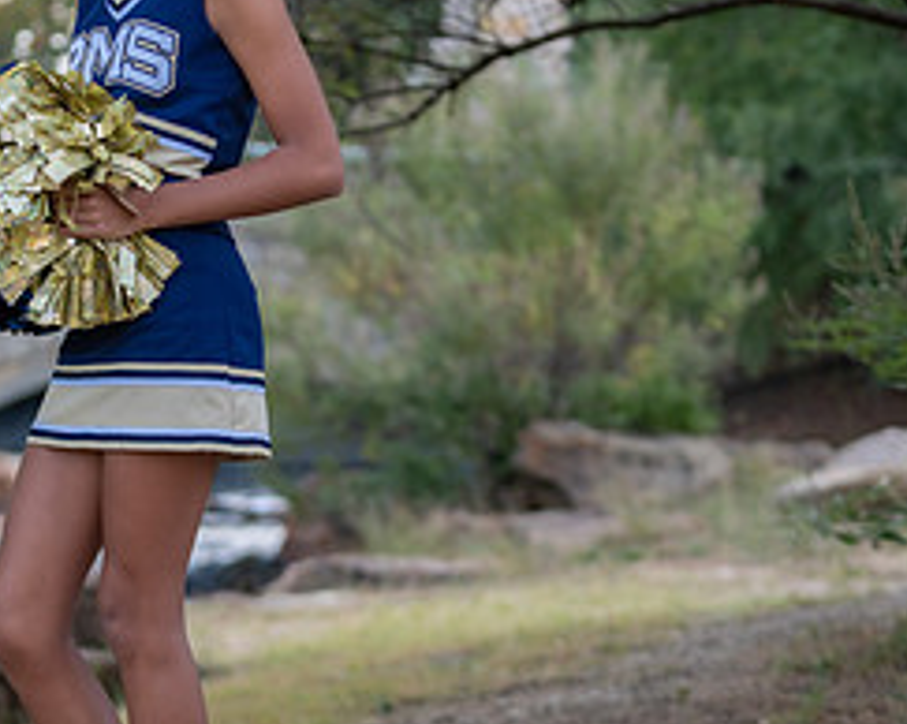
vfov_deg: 9.8
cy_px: 341
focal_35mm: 157
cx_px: 108
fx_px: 4211
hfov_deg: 12.2
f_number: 2.8
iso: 160
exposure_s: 1/320
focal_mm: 70
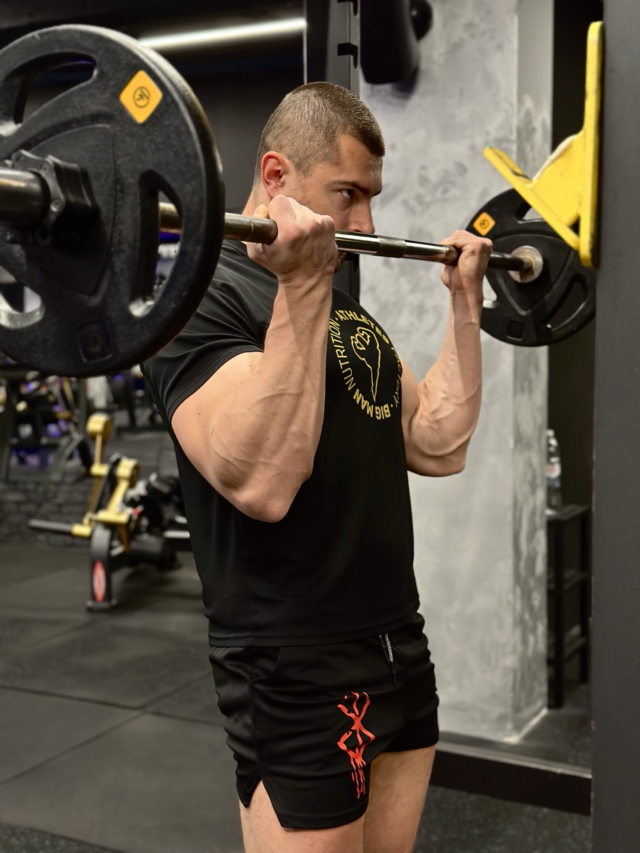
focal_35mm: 48
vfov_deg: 39.7
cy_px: 426
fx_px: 1183
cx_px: 320
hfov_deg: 30.3
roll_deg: +1.0
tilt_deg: -4.7
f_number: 1.78
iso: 500
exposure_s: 1/40
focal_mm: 6.86
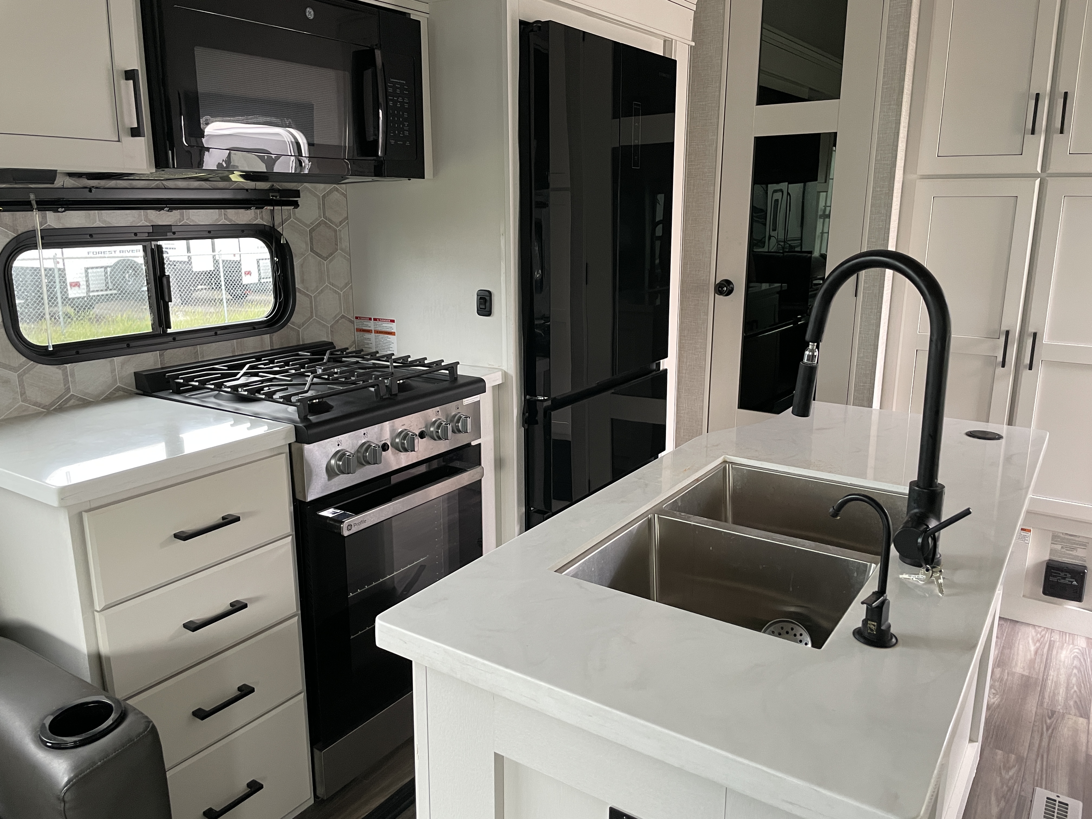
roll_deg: -0.6
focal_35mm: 26
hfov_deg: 67.3
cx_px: 546
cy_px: 410
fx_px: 820
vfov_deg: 53.1
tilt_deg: -11.2
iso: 160
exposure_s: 1/60
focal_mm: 4.2
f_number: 1.6
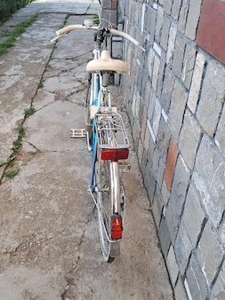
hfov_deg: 44.0
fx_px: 278
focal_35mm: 32
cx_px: 127
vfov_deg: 56.8
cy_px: 149
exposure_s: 1/50
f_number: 1.8
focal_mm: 4
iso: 50
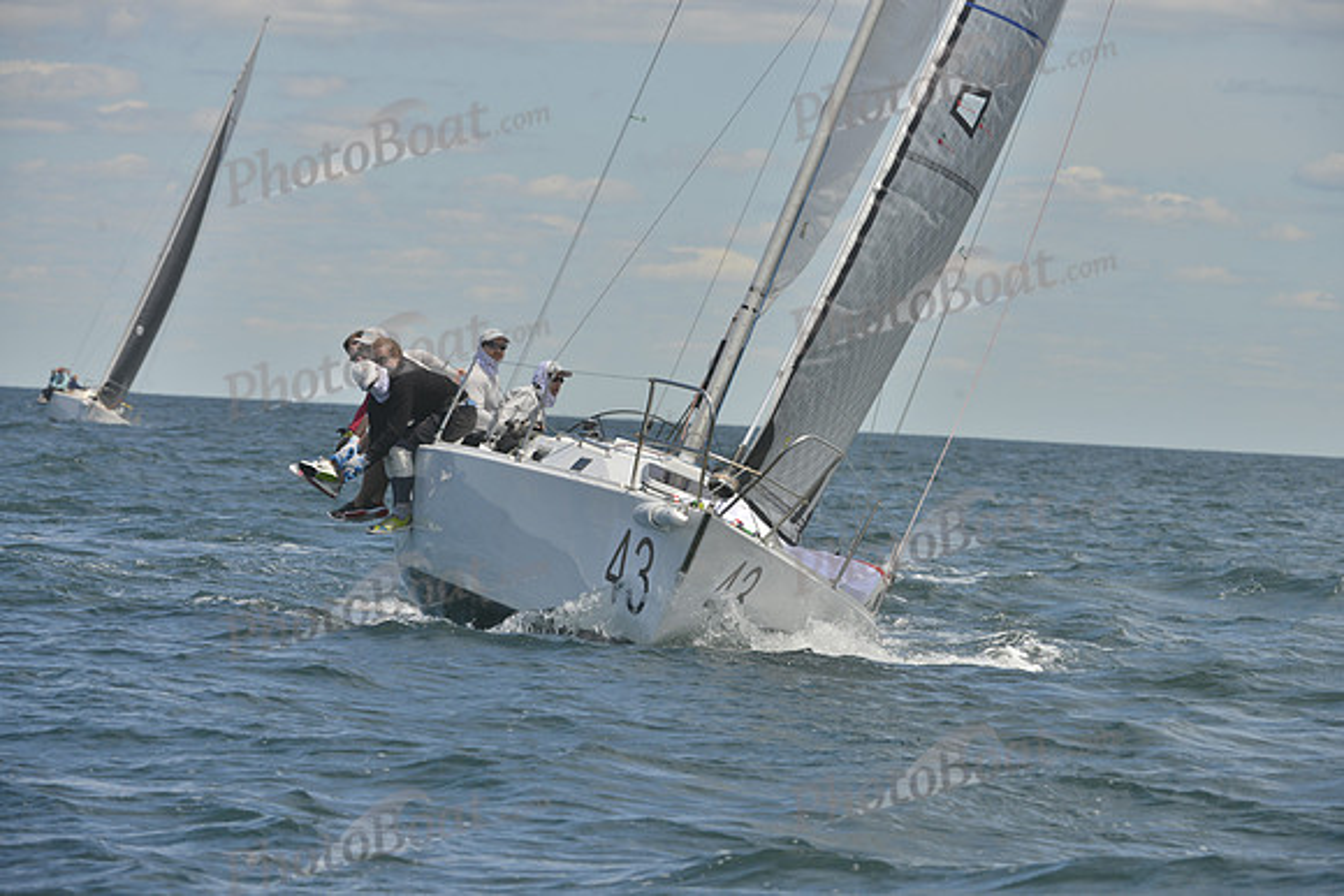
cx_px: 672
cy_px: 448
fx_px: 8962
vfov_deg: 5.7
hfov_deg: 8.6
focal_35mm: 240
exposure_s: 1/800
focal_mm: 240
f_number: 10
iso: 280
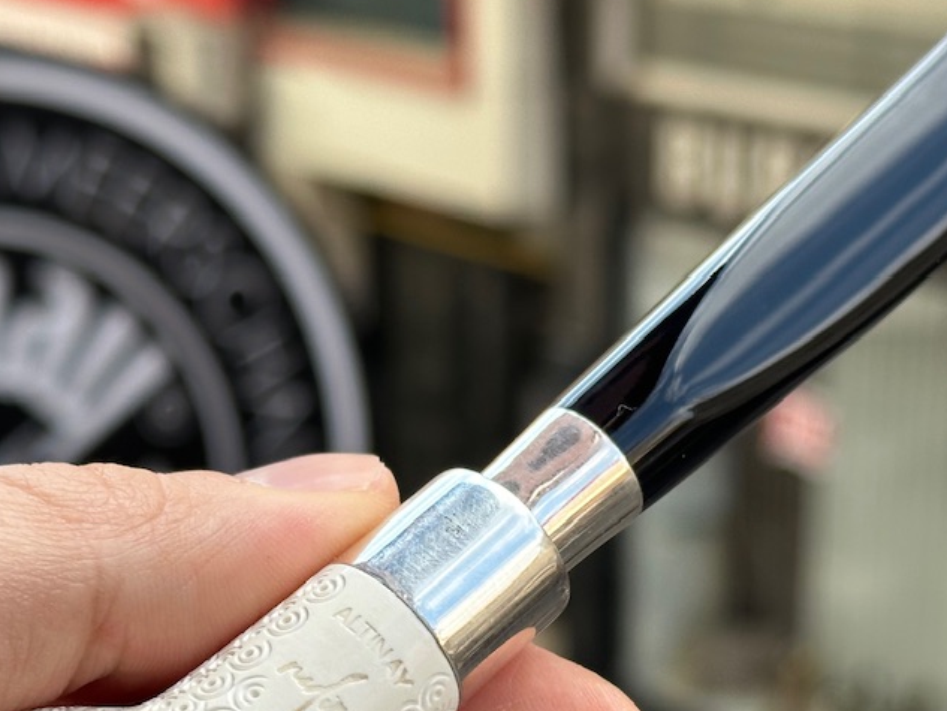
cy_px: 576
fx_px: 2654
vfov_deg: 15.1
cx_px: 464
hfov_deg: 20.2
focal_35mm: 97
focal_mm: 6.86
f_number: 1.78
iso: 64
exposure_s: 1/990
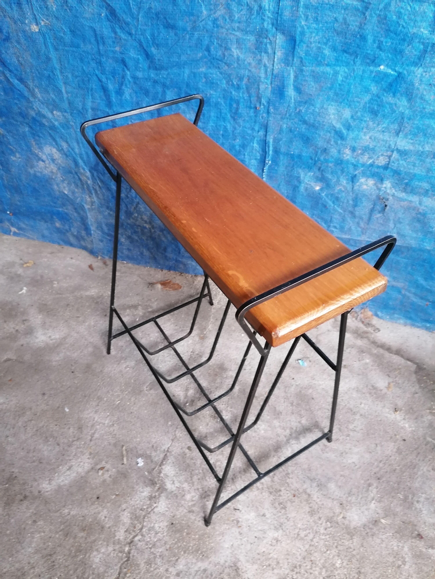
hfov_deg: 51.4
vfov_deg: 65.3
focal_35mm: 27
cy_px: 290
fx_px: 452
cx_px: 218
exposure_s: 1/20
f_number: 1.8
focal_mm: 4.75
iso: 500
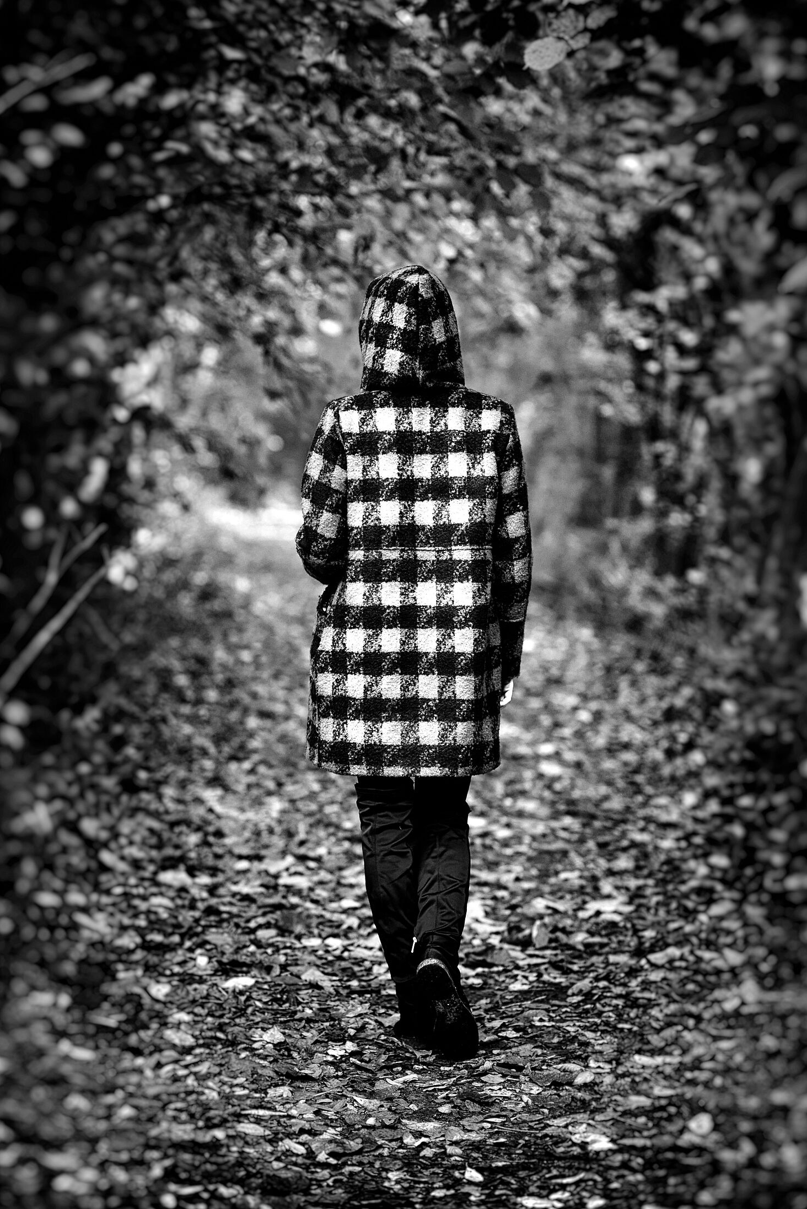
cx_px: 384
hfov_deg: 14.7
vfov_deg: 21.9
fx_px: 3125
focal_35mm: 93
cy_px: 590
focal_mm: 85
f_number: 2.2
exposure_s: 1/500
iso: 250
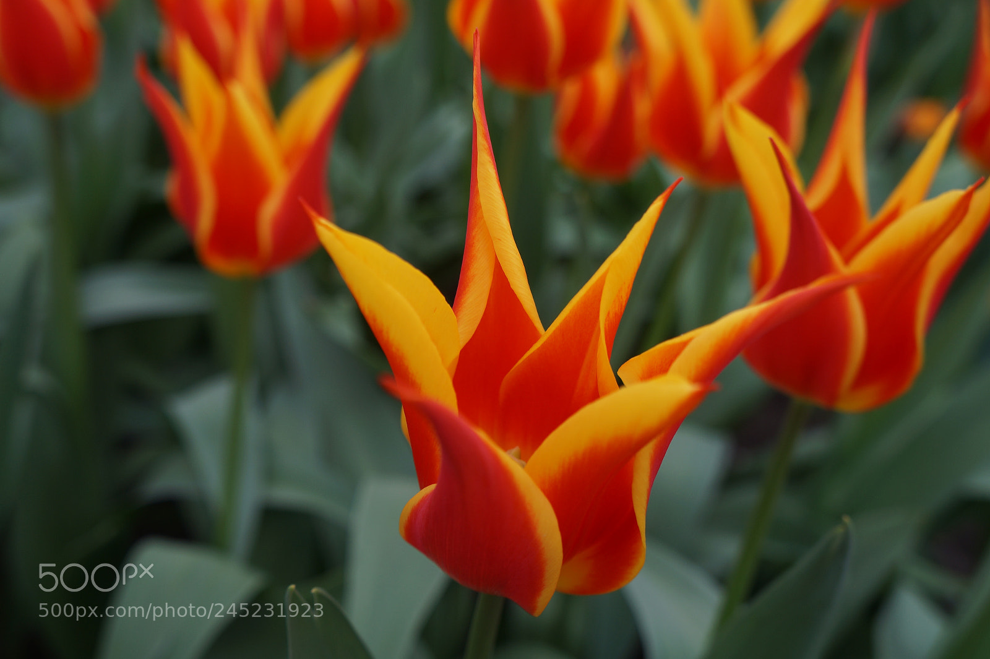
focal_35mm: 38
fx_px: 1031
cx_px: 495
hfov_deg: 51.3
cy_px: 330
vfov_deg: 35.5
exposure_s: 1/80
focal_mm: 25
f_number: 4.5
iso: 100
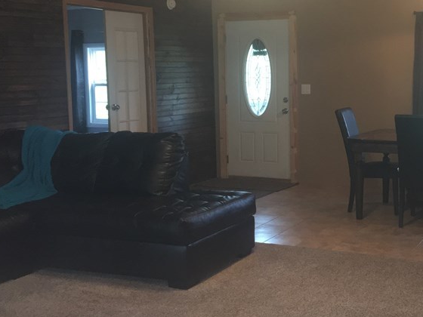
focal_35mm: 53
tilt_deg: -5.4
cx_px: 320
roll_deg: +0.9
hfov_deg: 35.3
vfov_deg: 27.5
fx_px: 648
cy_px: 133
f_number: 2.2
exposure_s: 1/17
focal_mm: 4.15
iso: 125
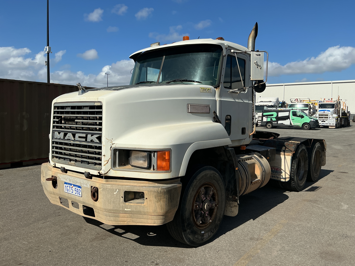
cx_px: 178
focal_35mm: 29
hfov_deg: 61.7
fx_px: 297
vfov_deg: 48.2
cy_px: 133
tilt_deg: -4.3
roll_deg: +0.7
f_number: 1.8
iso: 25
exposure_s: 1/3322
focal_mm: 3
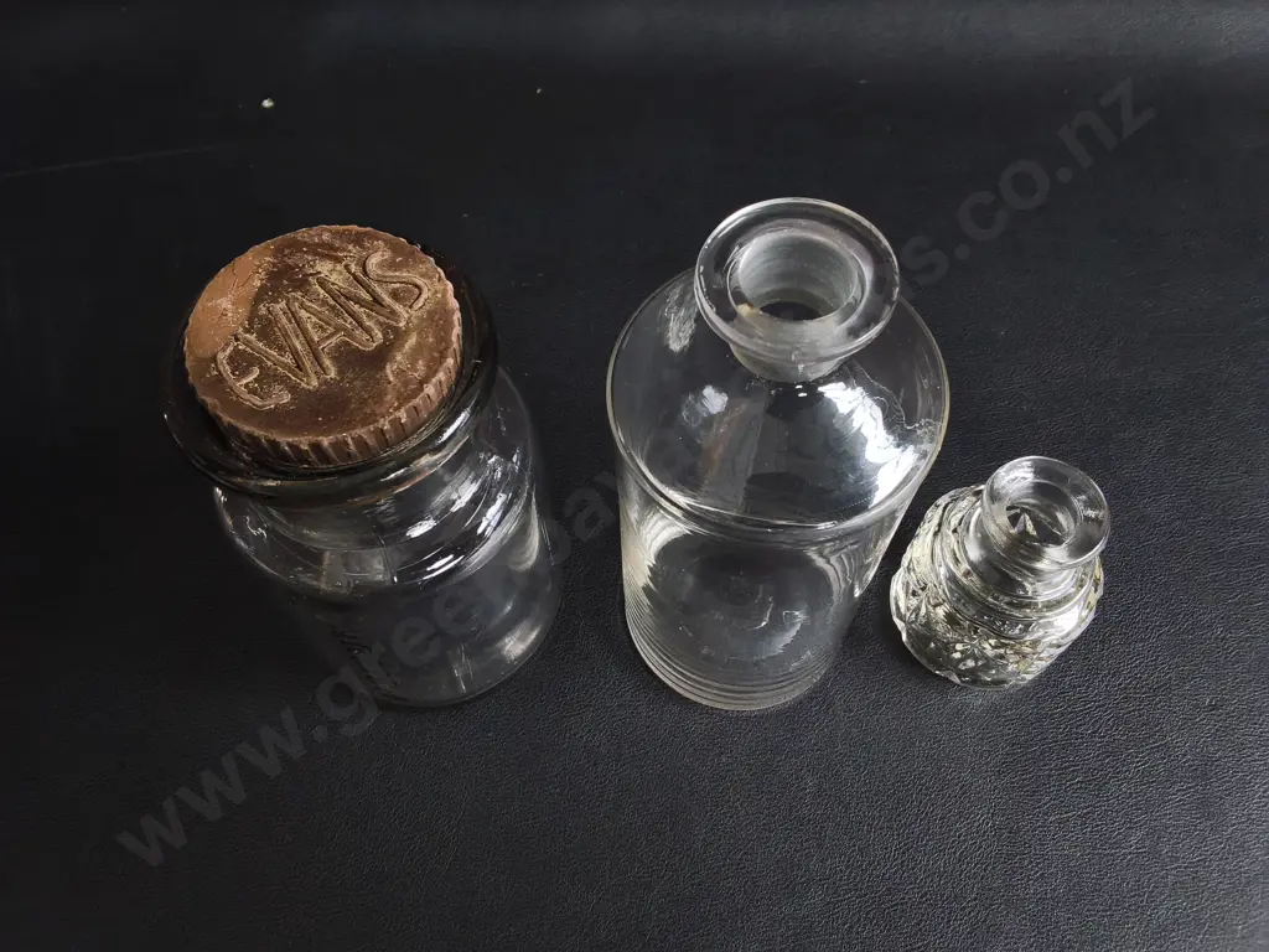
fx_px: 990
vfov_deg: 51.4
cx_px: 634
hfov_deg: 65.3
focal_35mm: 27
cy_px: 476
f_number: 2
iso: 80
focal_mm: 2.87
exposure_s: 1/100
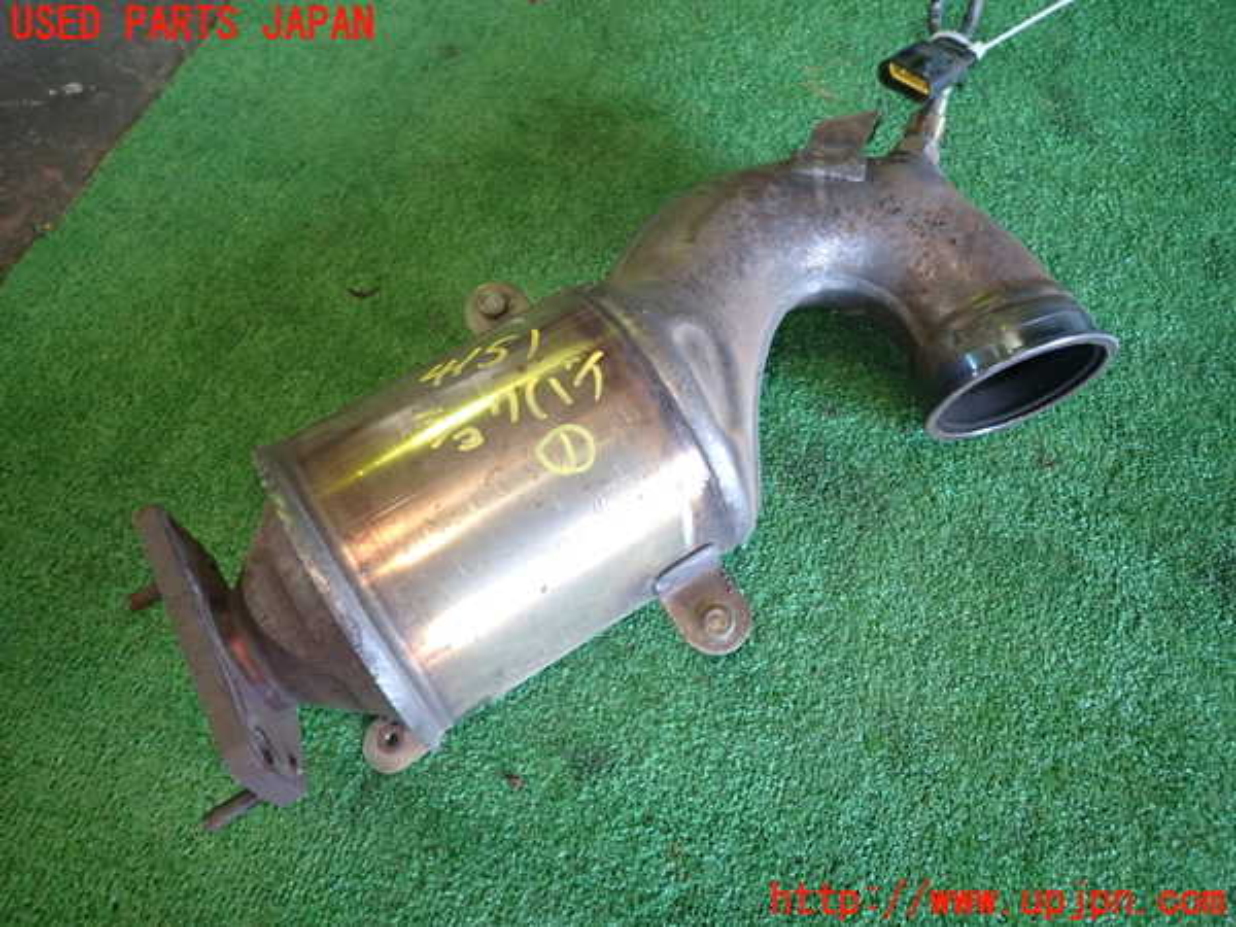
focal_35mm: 25
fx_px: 893
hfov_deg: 69.4
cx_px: 618
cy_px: 464
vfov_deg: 54.9
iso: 200
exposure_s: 1/30
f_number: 2
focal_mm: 4.5
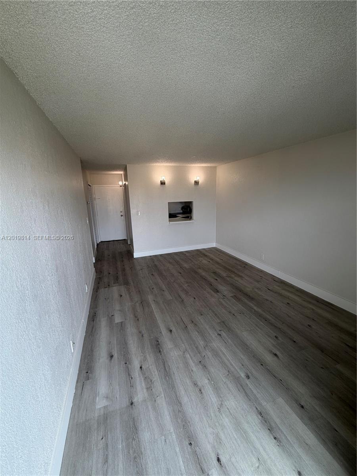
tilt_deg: -12.4
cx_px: 178
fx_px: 193
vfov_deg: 102.1
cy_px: 238
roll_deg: +1.7
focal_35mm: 14
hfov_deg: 85.7
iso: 64
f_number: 2.2
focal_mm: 2.22
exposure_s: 1/120
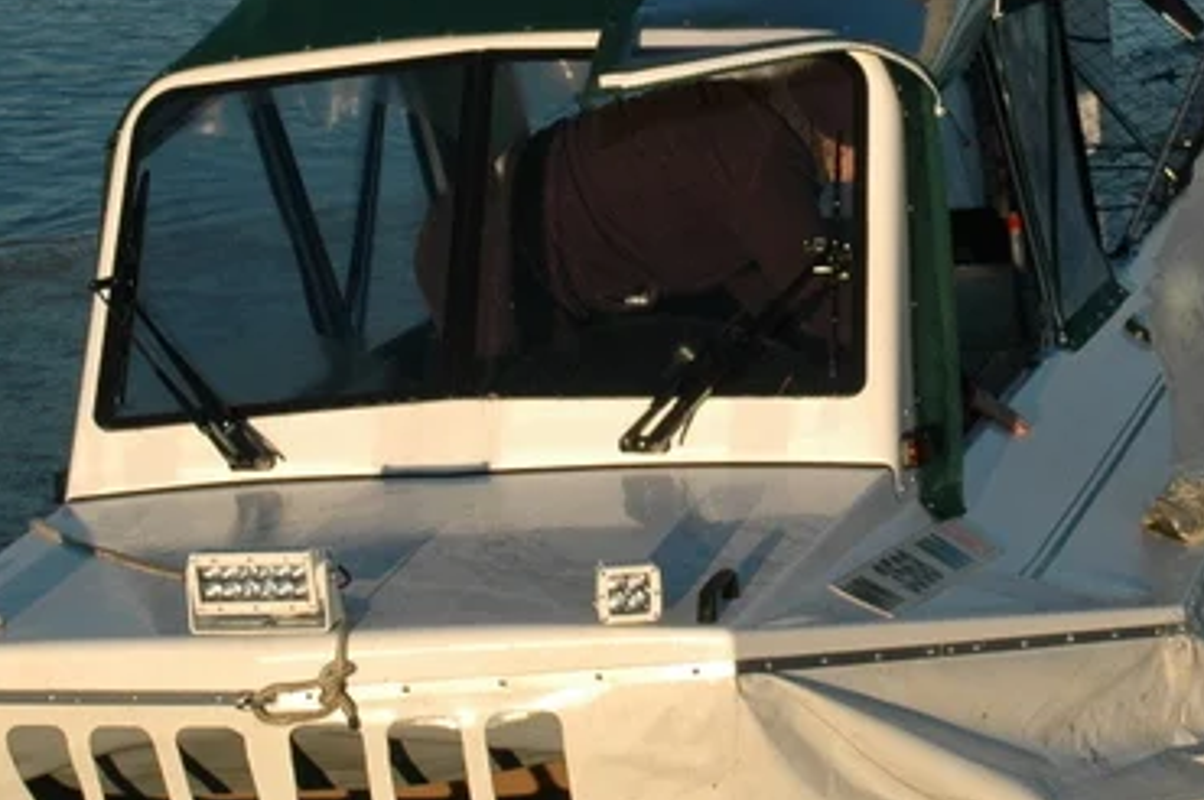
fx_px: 4023
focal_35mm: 120
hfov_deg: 16.9
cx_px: 983
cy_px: 145
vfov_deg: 11.3
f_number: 10
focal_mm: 29
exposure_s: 1/400
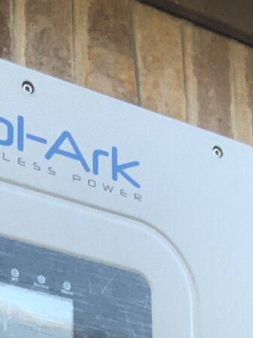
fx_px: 1072
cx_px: 60
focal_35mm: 110
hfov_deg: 13.4
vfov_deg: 15.8
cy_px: 572
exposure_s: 1/60
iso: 100
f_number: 2.2
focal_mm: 2.87
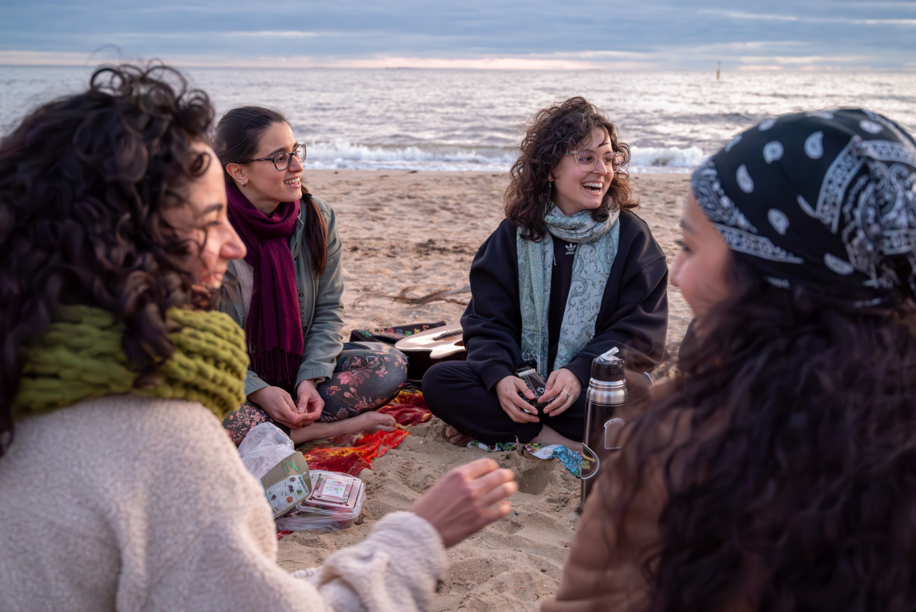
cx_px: 458
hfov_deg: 49.5
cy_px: 306
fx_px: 993
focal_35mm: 39
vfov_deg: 34.2
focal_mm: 39
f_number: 5
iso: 16000
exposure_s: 1/160
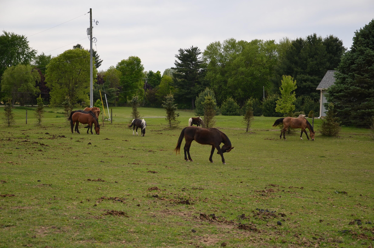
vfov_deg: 20.1
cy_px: 124
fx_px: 700
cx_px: 187
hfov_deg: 29.9
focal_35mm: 68
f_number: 5.6
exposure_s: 1/250
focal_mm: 45
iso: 100
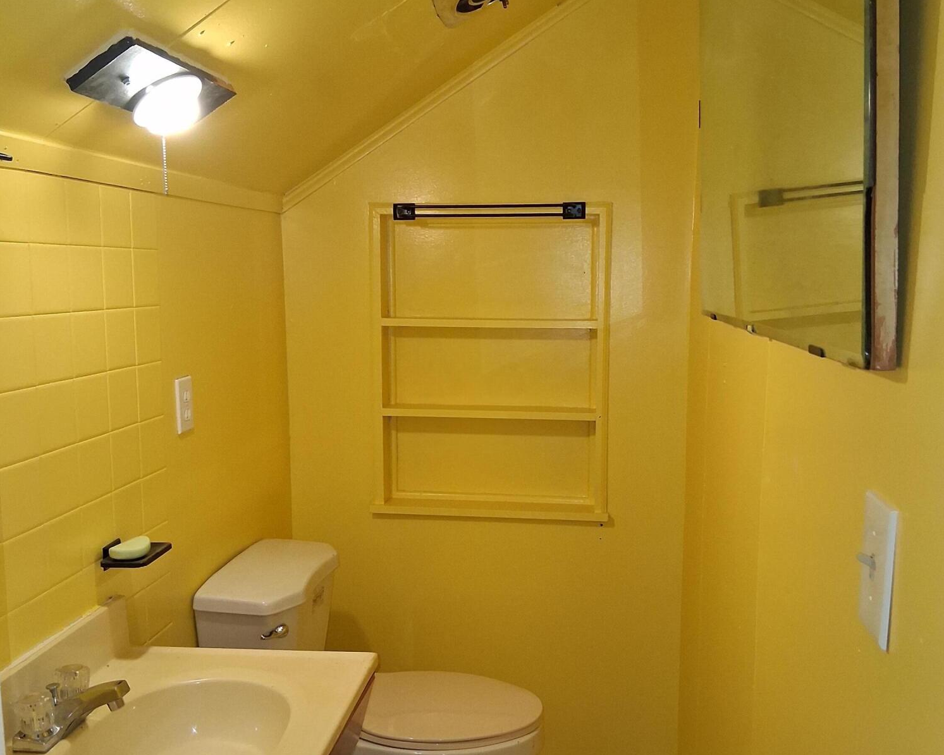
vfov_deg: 43.3
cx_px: 473
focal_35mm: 34
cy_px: 408
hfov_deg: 52.9
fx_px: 950
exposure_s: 1/100
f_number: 1.8
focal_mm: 3.98
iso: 25
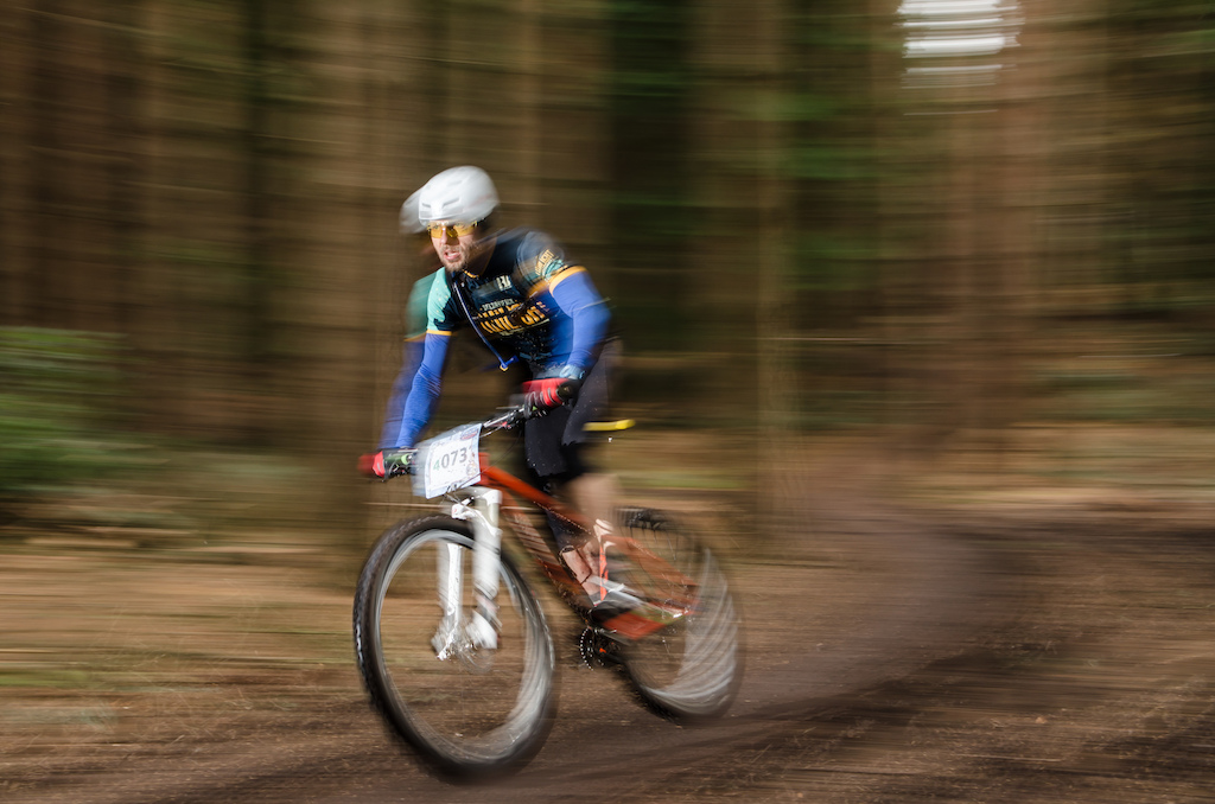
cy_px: 402
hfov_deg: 43.7
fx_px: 1515
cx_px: 608
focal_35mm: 45
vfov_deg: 29.7
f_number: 7.1
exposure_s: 1/25
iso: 100
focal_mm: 30
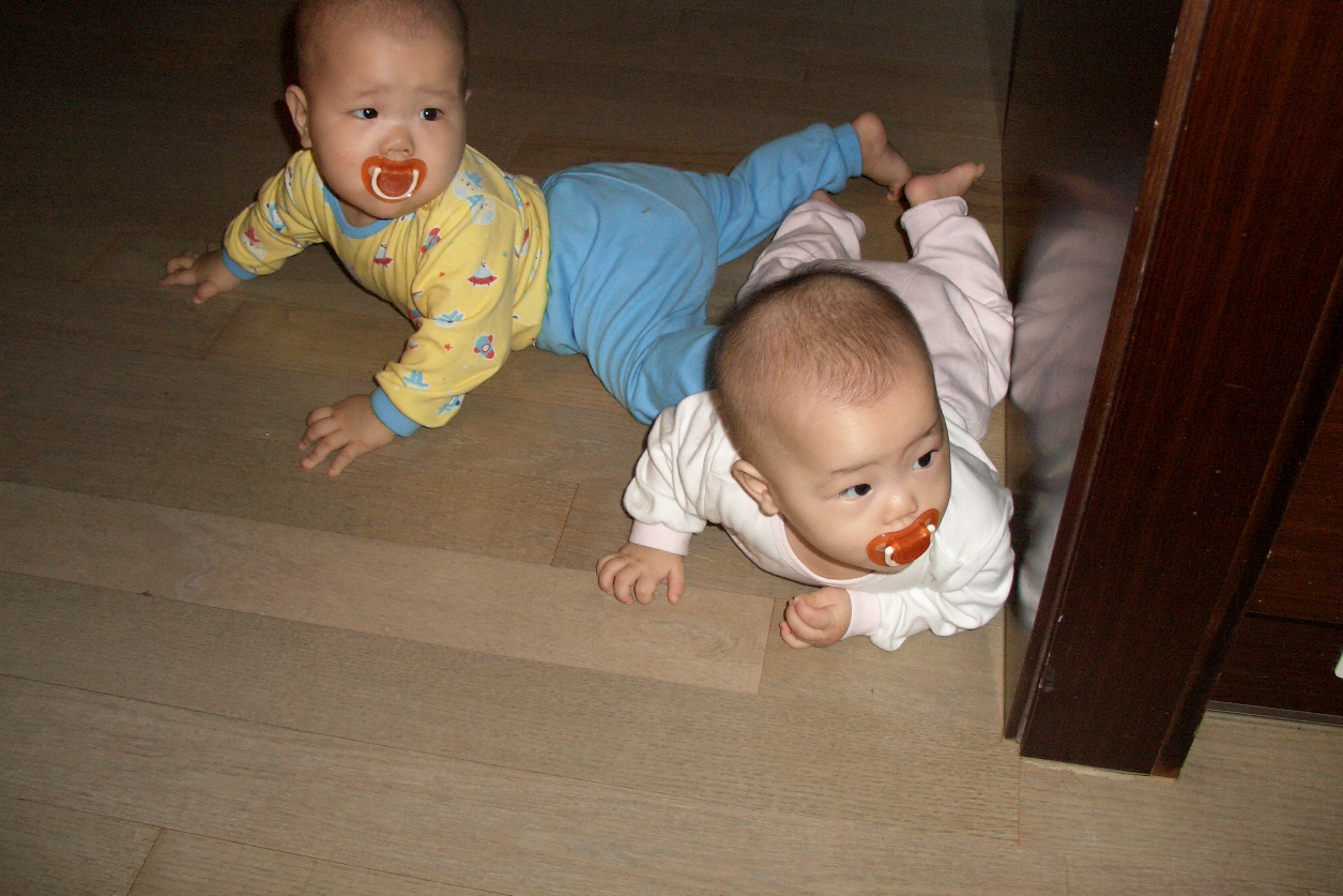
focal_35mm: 35
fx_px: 1306
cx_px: 659
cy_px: 385
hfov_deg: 54.4
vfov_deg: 37.8
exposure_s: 1/60
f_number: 2.8
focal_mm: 7.1
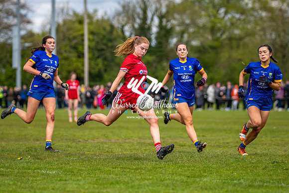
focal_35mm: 196
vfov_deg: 7.0
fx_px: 1571
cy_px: 99
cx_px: 141
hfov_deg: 10.5
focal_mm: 160
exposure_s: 1/4000
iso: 320
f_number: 2.8
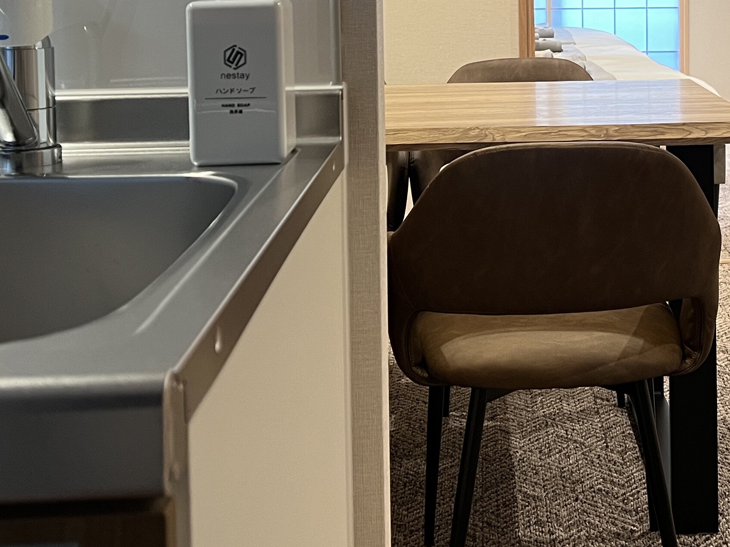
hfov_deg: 30.6
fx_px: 1307
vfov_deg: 22.7
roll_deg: +0.6
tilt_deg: -2.8
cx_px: 566
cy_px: -1
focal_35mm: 62
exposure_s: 1/50
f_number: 1.5
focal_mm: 5.7
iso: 250
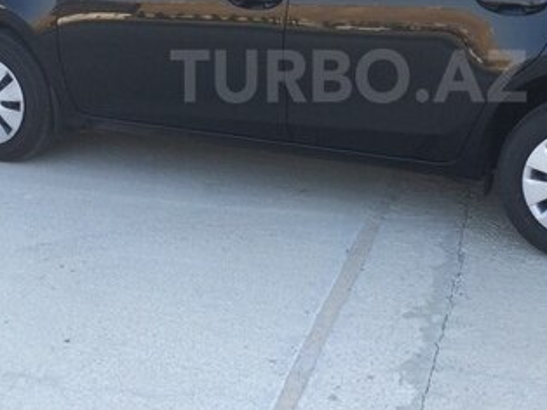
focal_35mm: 61
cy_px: 76
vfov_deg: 23.6
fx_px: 963
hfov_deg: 31.5
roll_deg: +0.0
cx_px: 348
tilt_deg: -11.4
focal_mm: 4.15
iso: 32
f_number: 2.2
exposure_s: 1/323
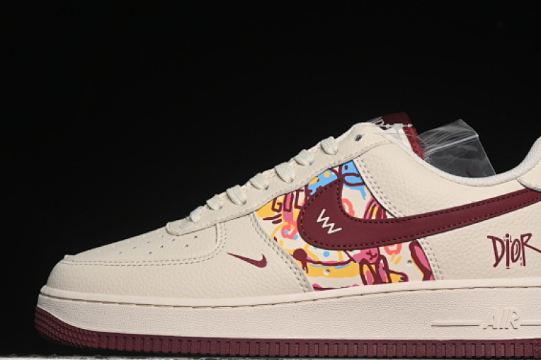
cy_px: 199
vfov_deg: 12.9
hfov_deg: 19.3
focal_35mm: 106
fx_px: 1592
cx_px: 315
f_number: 7.1
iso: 160
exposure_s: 1/60
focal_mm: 50
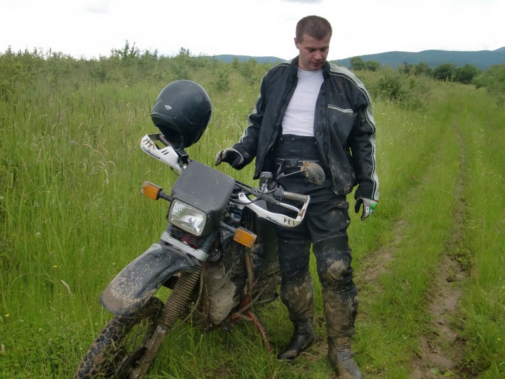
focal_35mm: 38
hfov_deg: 49.0
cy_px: 190
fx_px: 554
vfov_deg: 37.7
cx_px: 252
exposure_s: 1/200
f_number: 3.9
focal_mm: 6.66
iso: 64
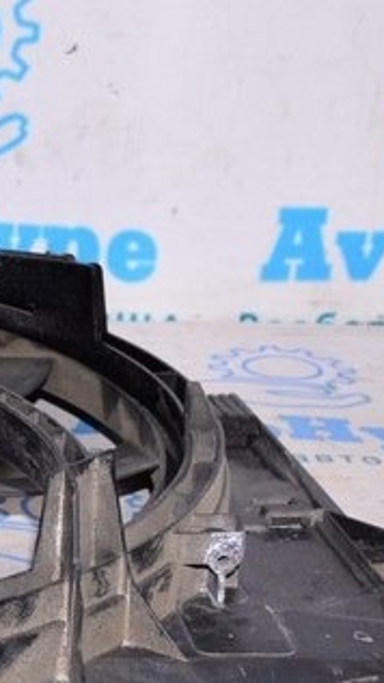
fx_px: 2115
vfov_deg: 18.3
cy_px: 454
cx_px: -460
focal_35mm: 117
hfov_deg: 9.5
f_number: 8
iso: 1600
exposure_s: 1/200
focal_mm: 23
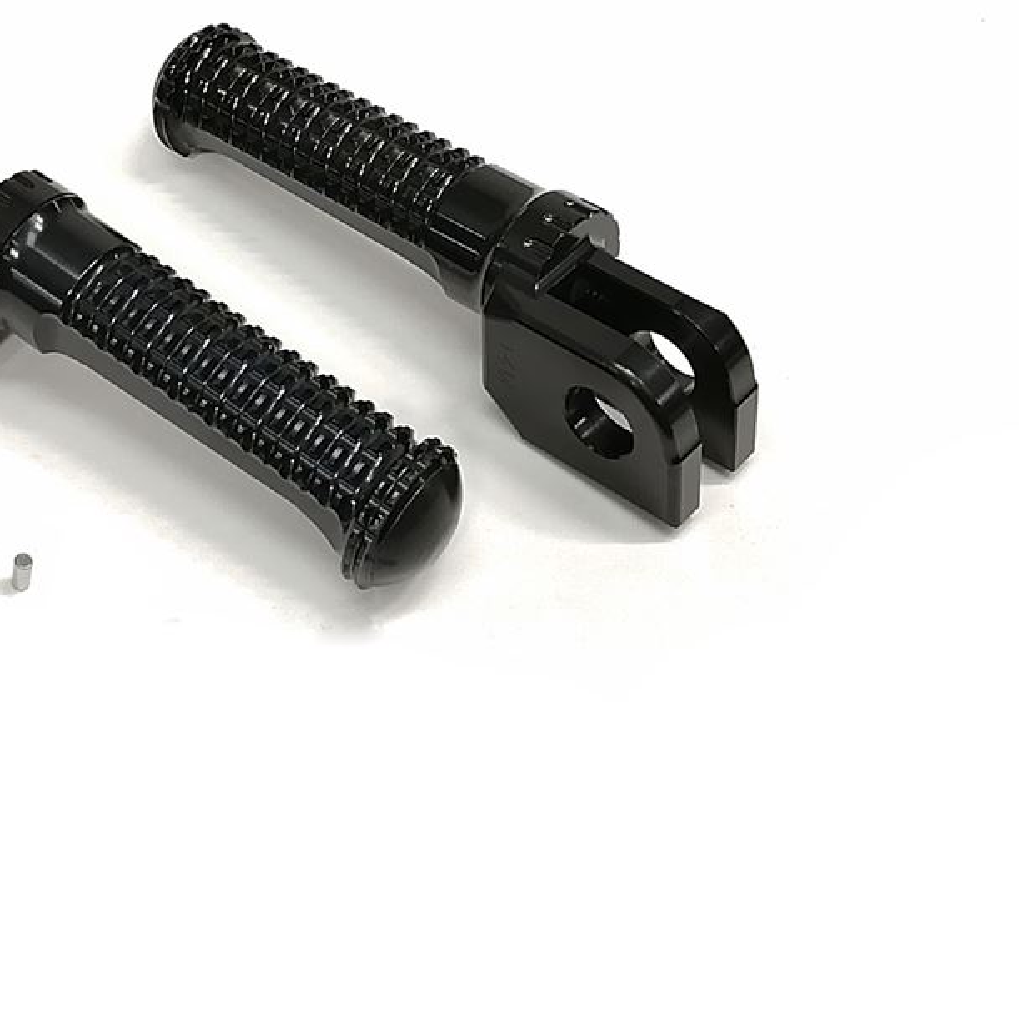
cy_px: 409
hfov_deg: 40.7
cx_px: 255
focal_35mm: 40
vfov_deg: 41.7
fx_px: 1332
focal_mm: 3.62
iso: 50
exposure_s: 1/30
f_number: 1.8
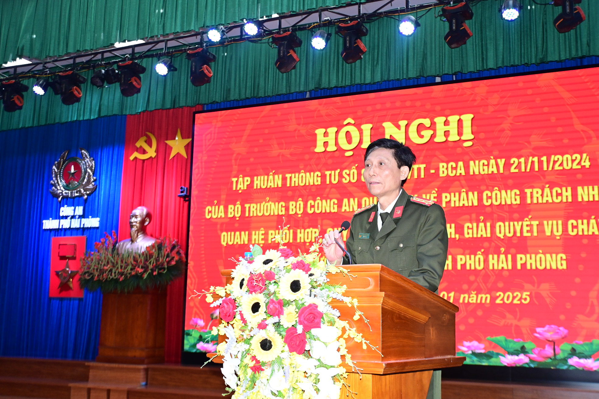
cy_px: 200
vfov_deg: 33.4
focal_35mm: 40
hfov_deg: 48.5
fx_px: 666
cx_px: 300
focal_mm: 27
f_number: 4
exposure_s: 1/200
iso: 1250
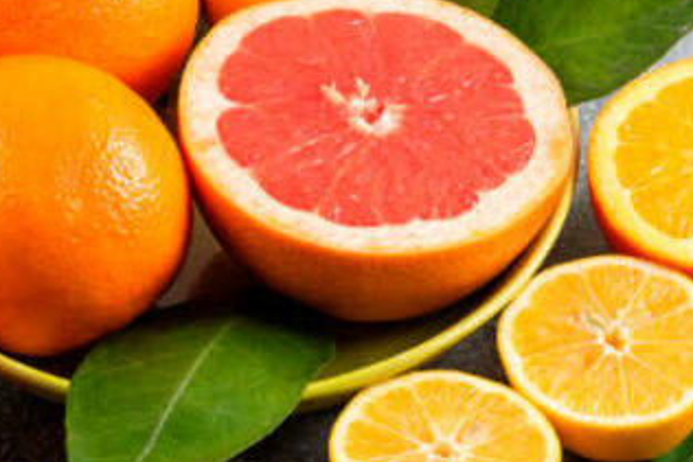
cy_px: 161
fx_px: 4583
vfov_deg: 5.8
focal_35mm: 238
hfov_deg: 8.6
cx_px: 213
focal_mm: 98
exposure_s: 1/100
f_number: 8
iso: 320
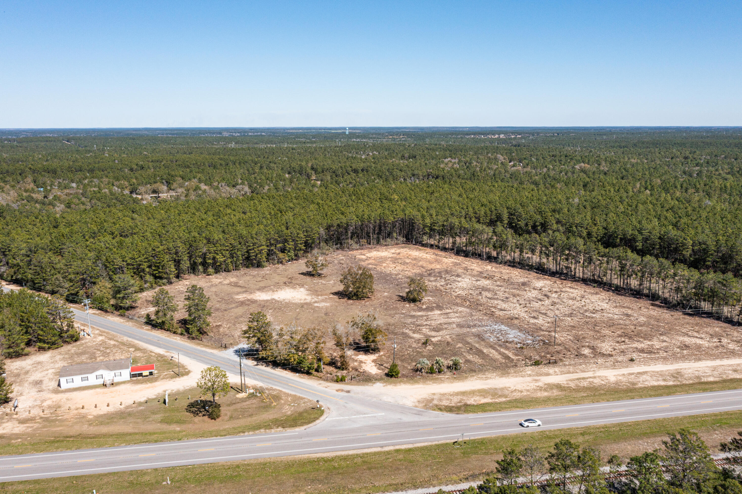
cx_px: 371
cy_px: 247
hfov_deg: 65.5
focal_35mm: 28
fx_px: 577
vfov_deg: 46.4
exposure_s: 1/400
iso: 100
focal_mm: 10.26
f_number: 9
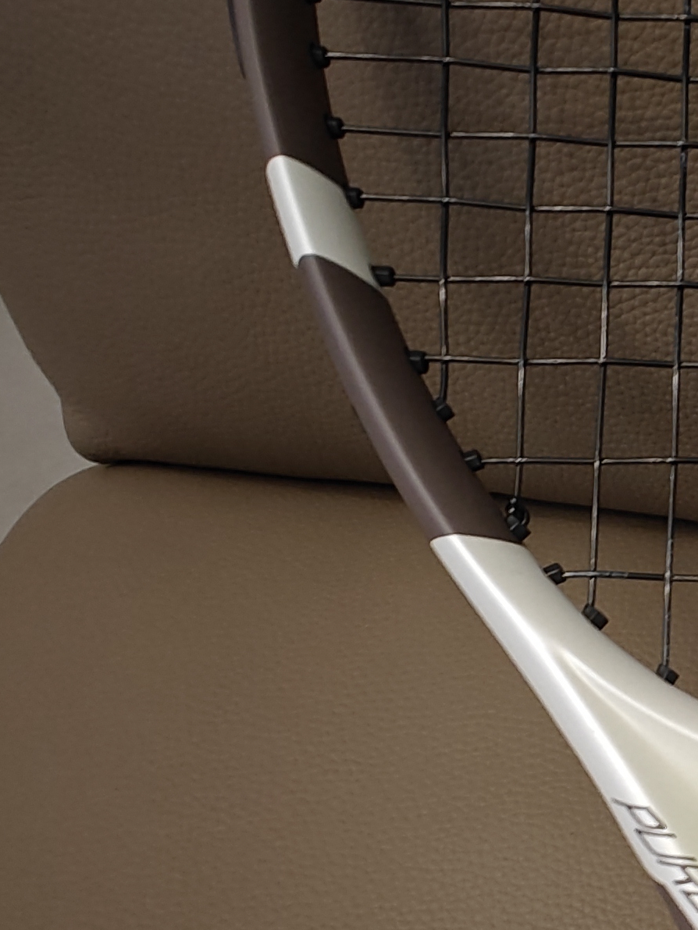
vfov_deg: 39.3
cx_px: 985
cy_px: 703
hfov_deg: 25.2
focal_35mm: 47
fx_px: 1263
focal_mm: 2.62
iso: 500
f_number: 2.2
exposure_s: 1/39
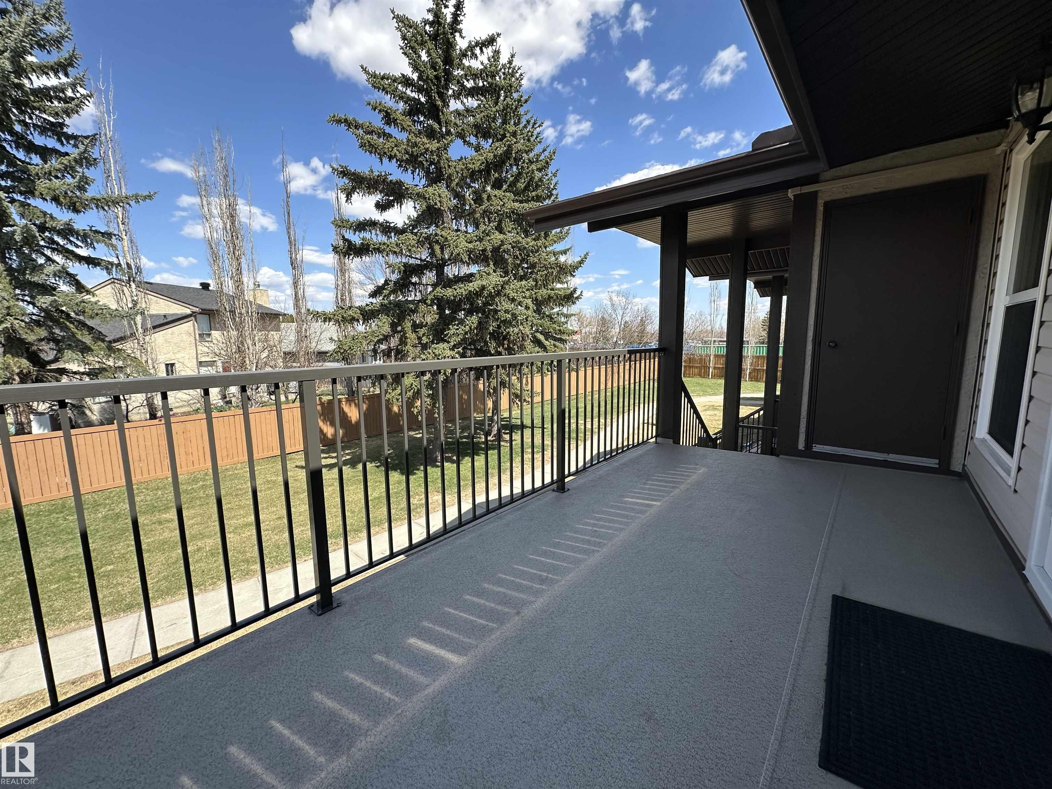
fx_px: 425
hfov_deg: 102.1
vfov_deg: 85.7
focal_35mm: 14
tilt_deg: -6.3
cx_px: 526
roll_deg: +2.0
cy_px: 394
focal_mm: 2.22
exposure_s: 1/1208
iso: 40
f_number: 2.2
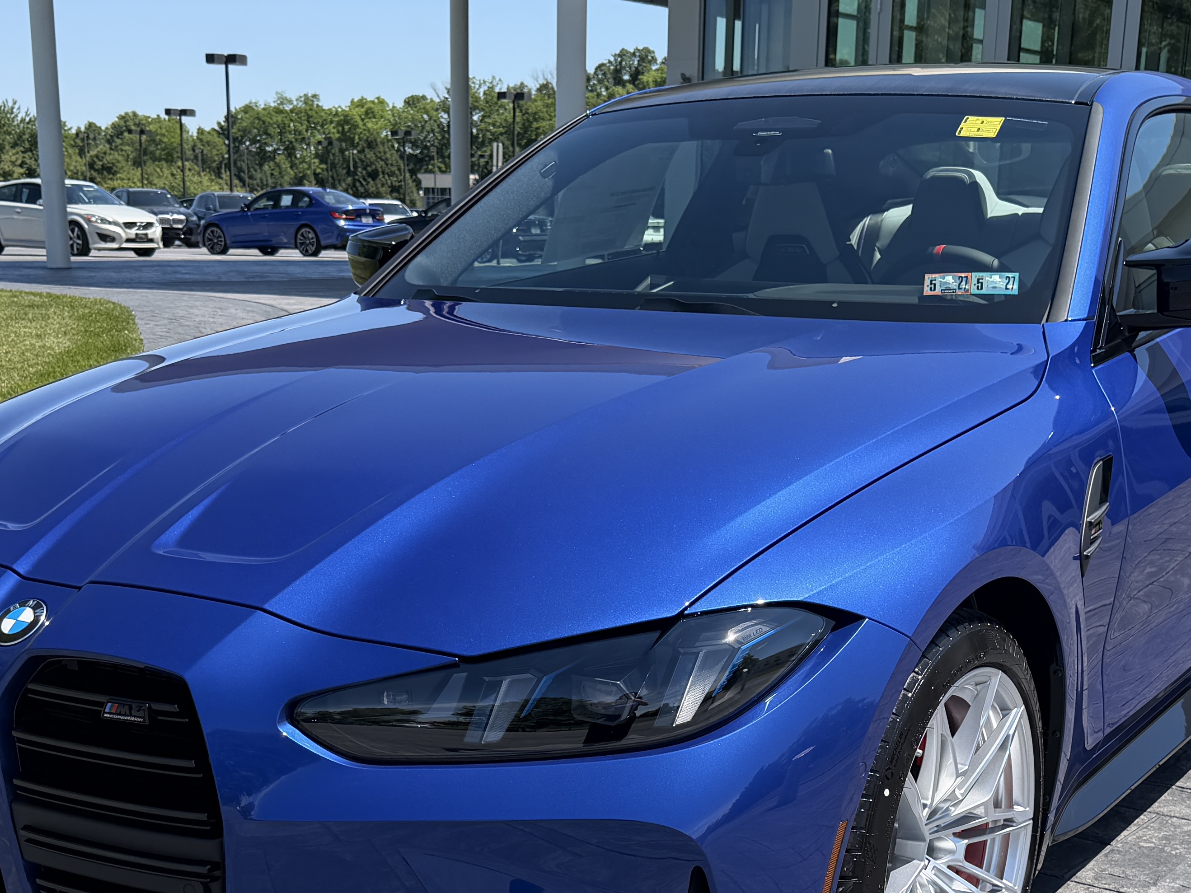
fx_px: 1789
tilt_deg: -17.3
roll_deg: -1.7
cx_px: 608
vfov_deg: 27.2
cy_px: 769
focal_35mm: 52
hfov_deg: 36.8
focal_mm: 6.76
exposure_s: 1/2907
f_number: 1.78
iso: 80
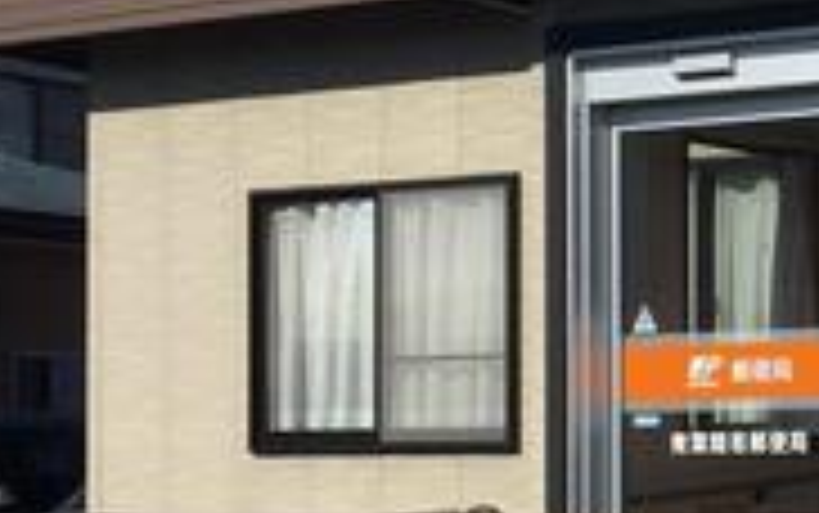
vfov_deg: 12.1
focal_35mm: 108
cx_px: 1260
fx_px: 2412
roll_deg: -0.7
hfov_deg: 17.2
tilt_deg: -0.2
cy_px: 459
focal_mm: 4.15
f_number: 2.2
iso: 32
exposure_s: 1/3597
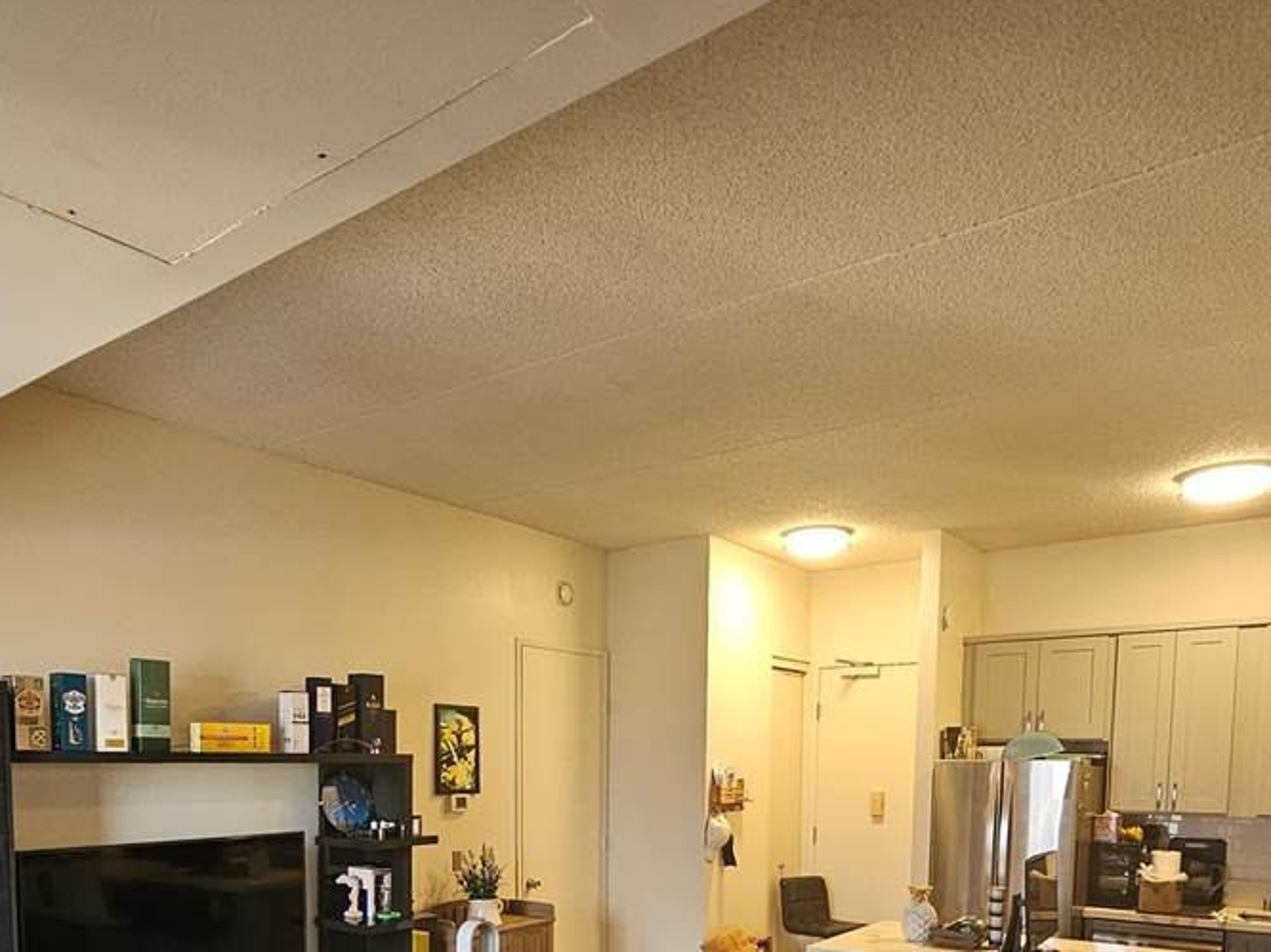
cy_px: 860
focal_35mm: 25
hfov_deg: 69.2
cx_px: 559
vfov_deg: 48.9
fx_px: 918
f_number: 2.2
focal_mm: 2.2
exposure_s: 1/40
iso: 320
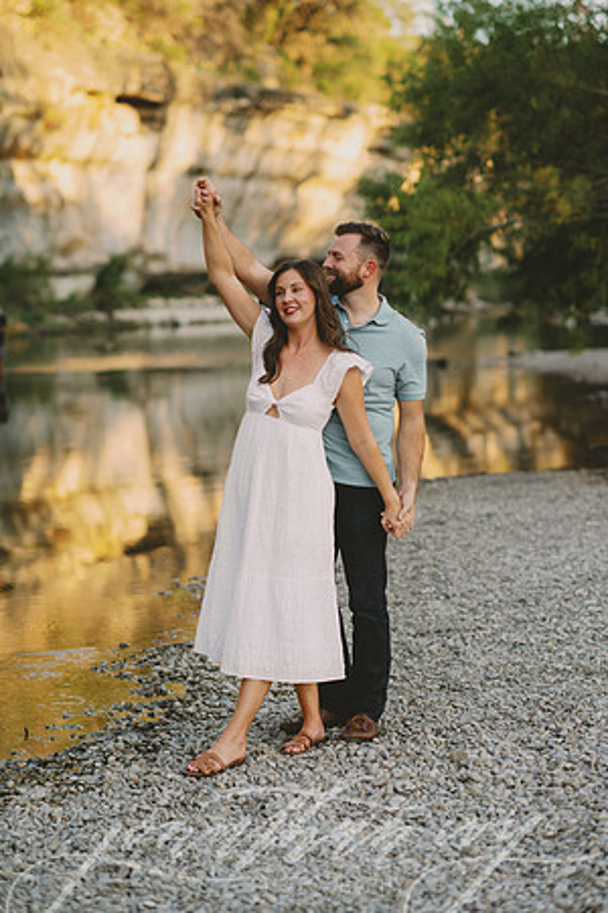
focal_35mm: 85
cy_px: 456
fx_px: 2153
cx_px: 304
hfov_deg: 16.1
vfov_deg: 23.9
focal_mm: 85
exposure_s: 1/800
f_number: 2.5
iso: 125
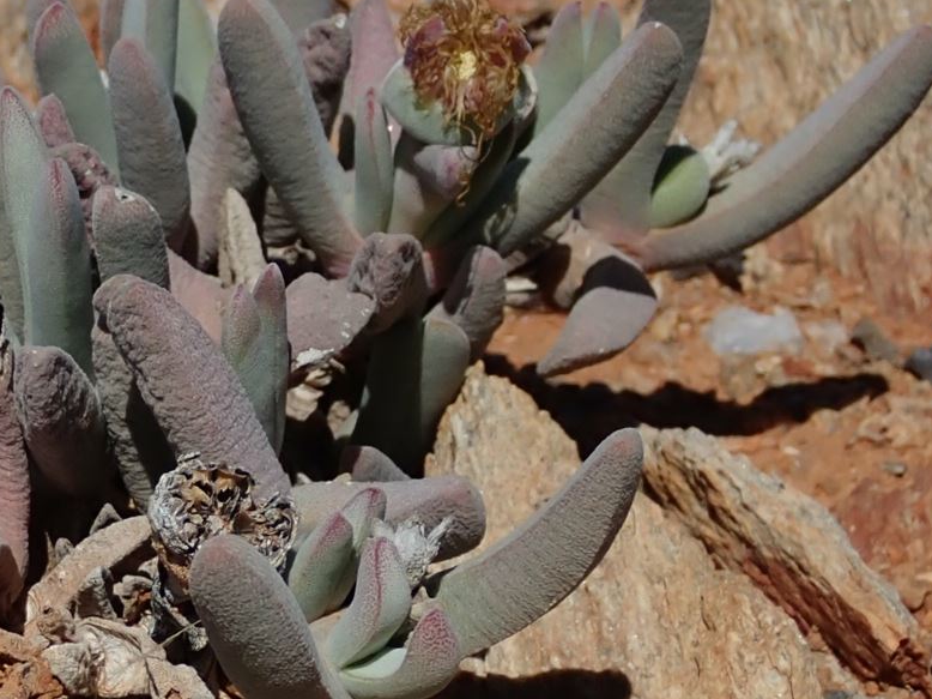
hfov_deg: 15.1
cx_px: -192
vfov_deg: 11.7
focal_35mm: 126
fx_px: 3391
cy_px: 659
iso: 100
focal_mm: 8.99
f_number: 13
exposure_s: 1/200
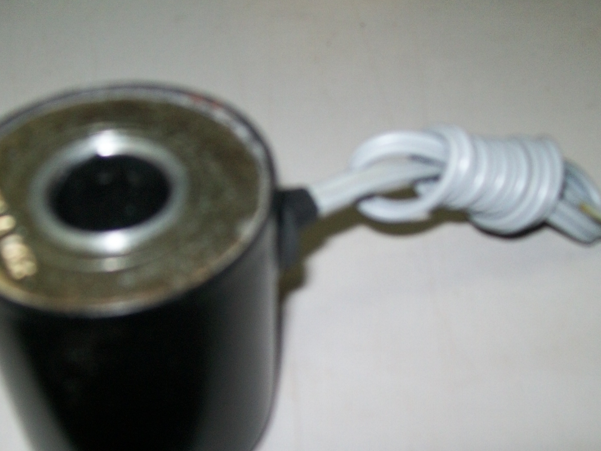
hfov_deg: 38.2
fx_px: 868
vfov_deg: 29.1
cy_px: 250
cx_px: 292
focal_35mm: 50
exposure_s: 1/30
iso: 100
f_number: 2.7
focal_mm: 6
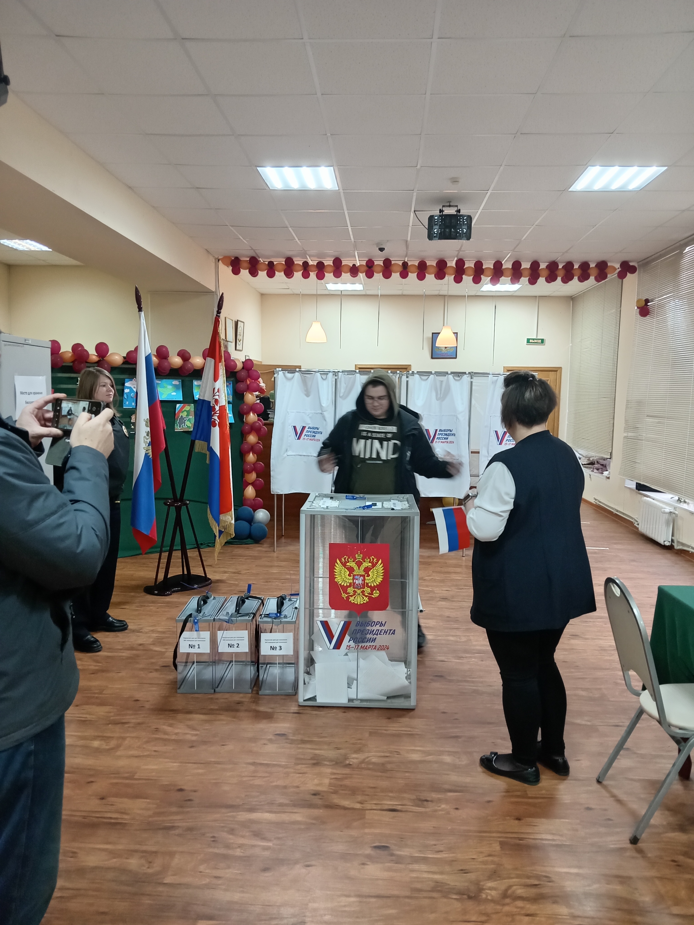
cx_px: 347
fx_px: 668
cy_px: 462
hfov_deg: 54.9
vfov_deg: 69.4
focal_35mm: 25
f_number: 1.8
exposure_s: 1/25
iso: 618
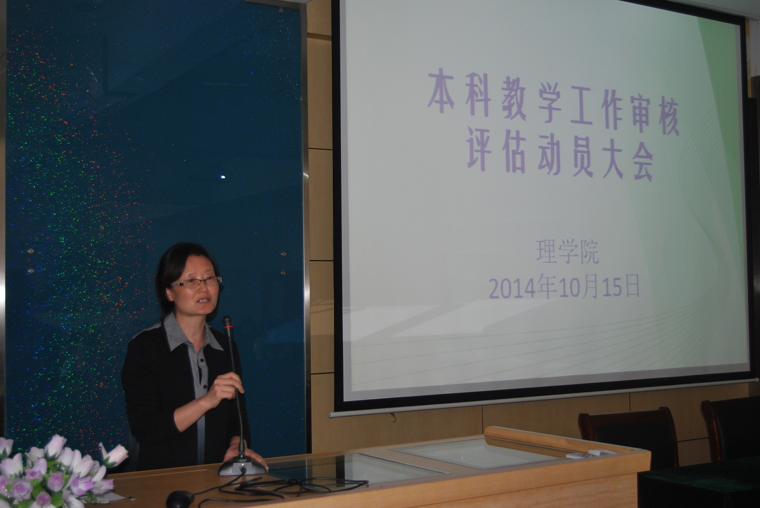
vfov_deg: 29.0
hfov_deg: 42.3
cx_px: 380
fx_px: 983
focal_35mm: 46
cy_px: 254
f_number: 4.5
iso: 200
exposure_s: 1/60
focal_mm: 31
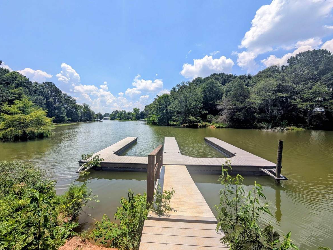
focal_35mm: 13
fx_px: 125
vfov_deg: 90.0
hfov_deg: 106.0
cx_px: 156
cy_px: 122
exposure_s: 1/3247
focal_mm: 2.02
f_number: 1.7
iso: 52
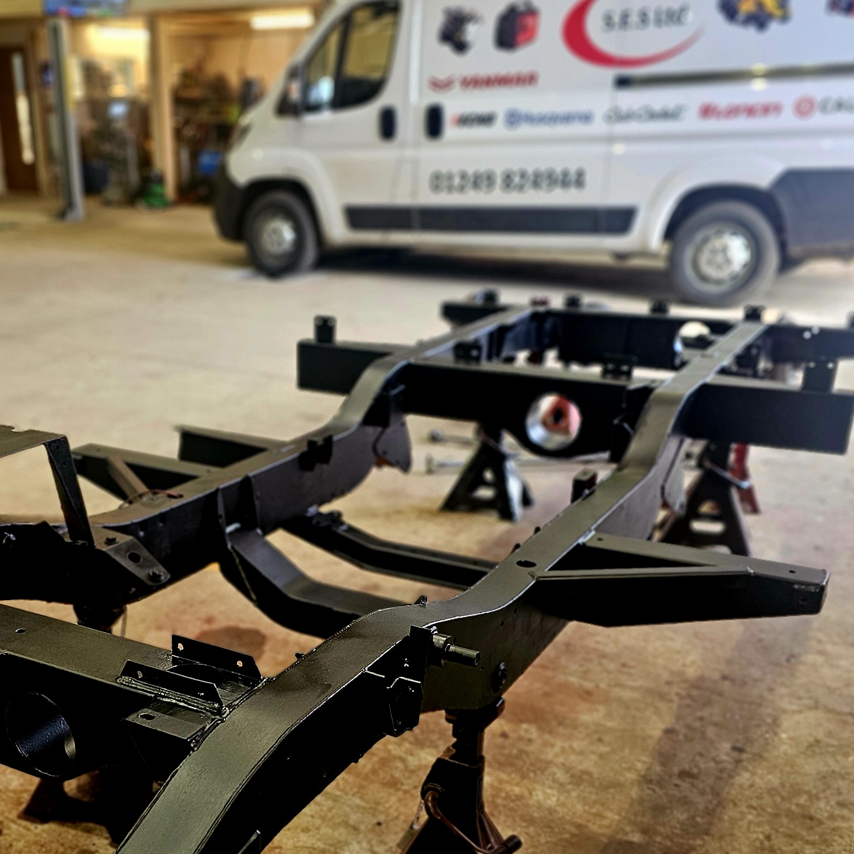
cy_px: 591
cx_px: 271
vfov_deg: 43.1
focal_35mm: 38
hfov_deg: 43.1
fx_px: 1061
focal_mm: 6.3
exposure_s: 1/101
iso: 500
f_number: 1.7
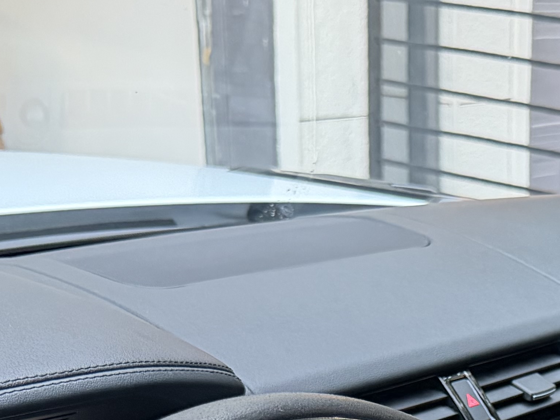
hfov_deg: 20.3
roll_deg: -3.4
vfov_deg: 15.0
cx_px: 684
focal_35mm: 90
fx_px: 1456
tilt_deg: -25.7
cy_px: 657
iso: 400
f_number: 1.78
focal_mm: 6.76
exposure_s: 1/60
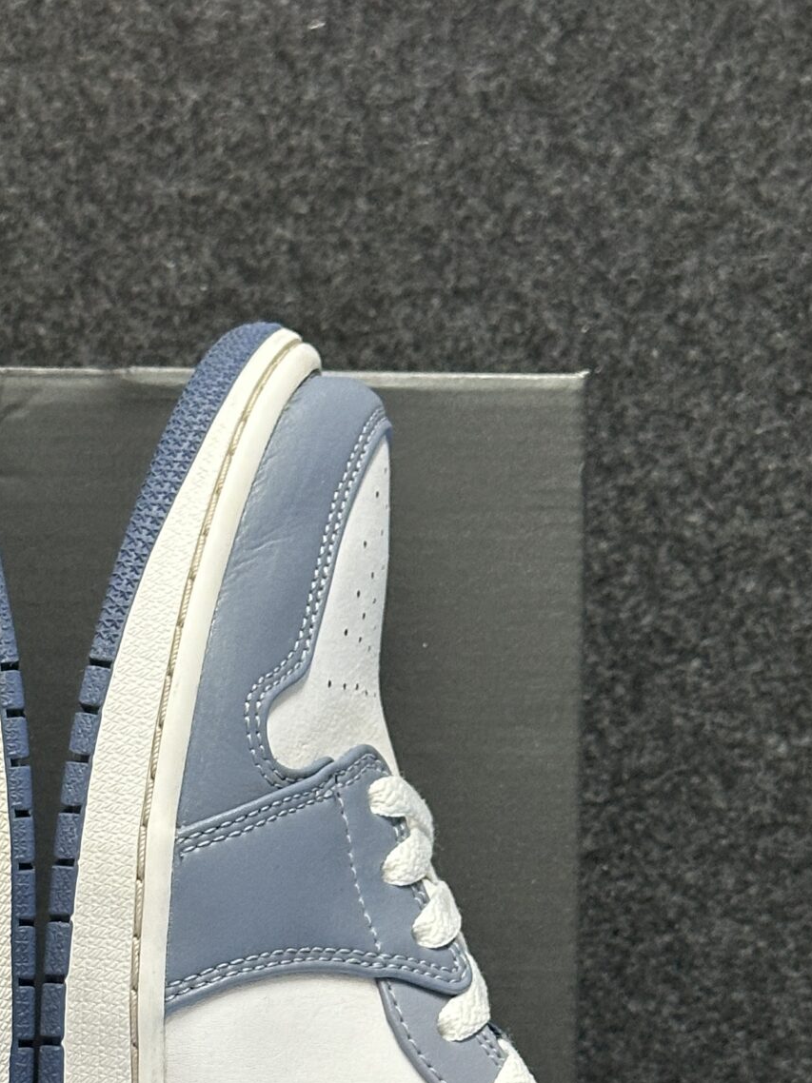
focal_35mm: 108
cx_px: 60
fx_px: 3379
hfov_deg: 13.6
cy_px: 1111
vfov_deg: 17.7
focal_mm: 6.86
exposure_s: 1/50
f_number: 1.78
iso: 250
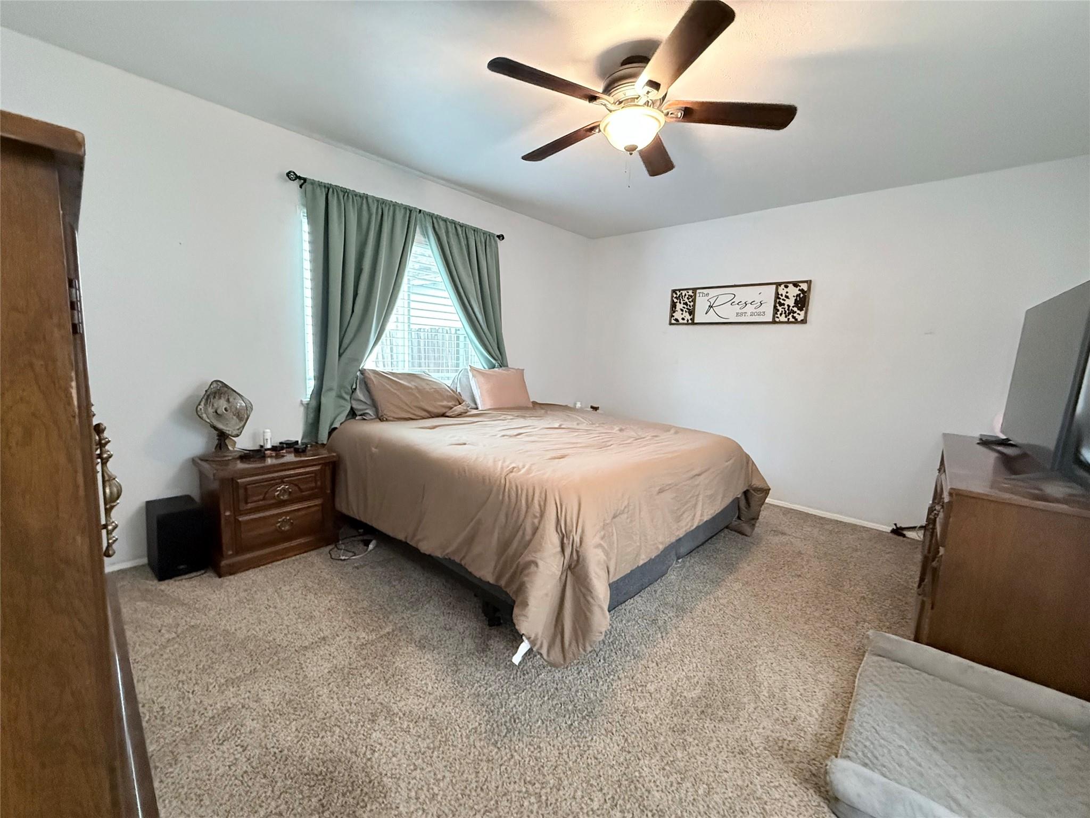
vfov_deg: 85.7
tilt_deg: -7.8
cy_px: 409
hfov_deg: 102.1
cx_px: 545
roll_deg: -2.4
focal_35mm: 14
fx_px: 441
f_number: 2.2
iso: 800
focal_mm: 2.22
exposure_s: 1/60
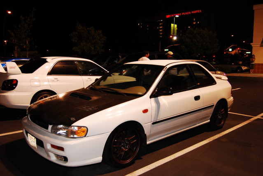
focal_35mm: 30
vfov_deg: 43.7
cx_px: 132
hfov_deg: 61.9
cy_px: 88
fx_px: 219
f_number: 4
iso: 100
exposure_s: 1/3
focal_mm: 20
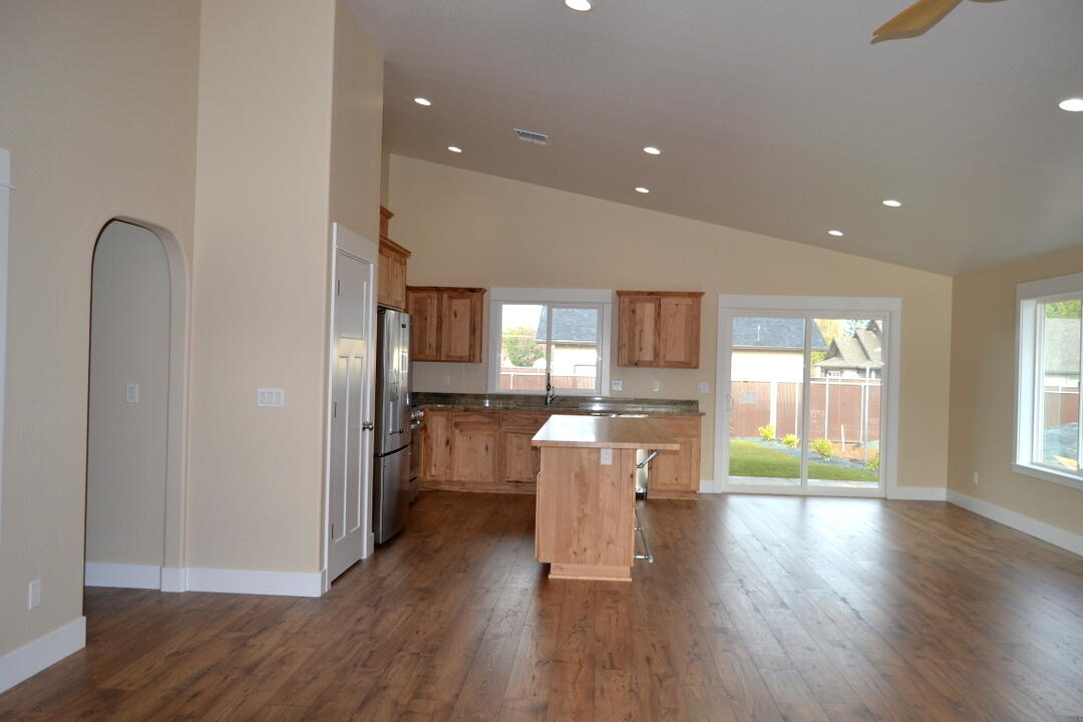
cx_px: 542
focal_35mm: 27
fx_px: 812
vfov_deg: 47.9
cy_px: 361
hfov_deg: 67.4
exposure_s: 1/125
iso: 160
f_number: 4
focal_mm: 18
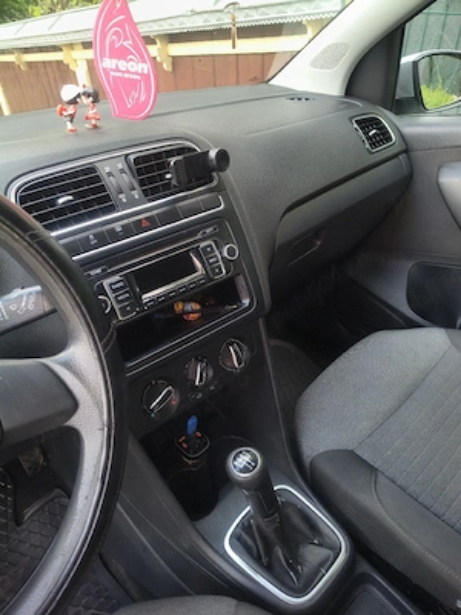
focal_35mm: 26
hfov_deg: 53.1
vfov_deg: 67.3
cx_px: 230
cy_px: 308
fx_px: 462
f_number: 1.8
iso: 324
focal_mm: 4.81
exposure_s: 1/100
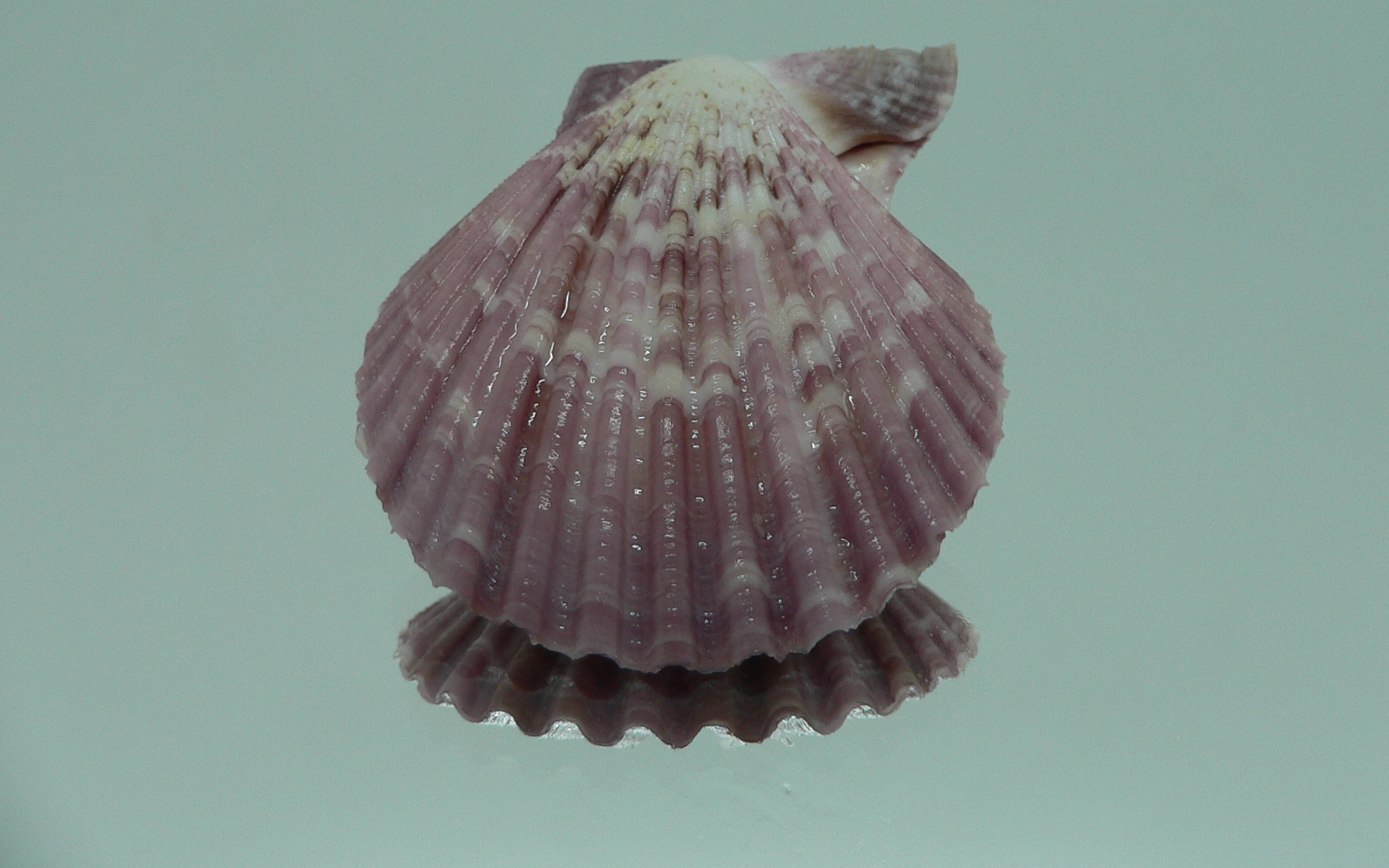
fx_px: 1552
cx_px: 729
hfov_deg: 48.2
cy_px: 333
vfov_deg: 31.1
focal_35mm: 41
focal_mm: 4.6
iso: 80
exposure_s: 1/60
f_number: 2.8
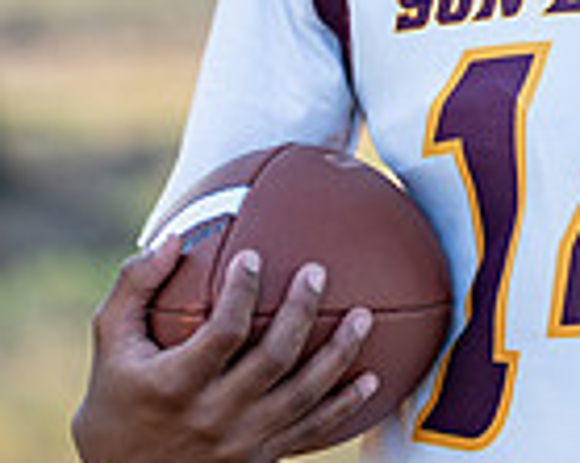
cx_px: 668
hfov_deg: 9.1
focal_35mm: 210
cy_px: -79
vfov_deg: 7.3
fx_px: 3602
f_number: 1.2
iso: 100
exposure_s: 1/400
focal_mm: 50
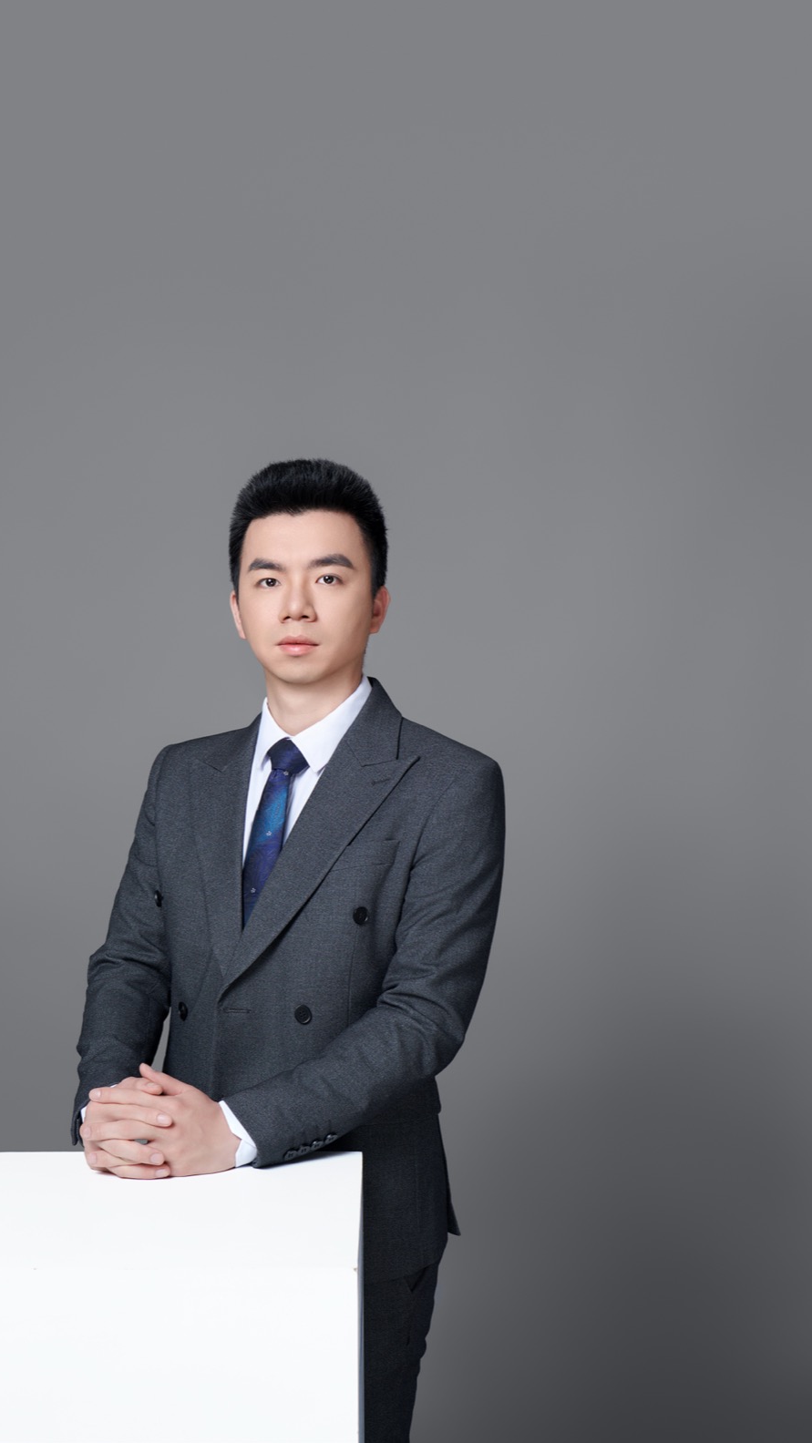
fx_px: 2105
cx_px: 349
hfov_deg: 21.8
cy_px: 716
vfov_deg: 37.8
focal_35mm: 55
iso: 100
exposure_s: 1/125
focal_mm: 52
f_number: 8
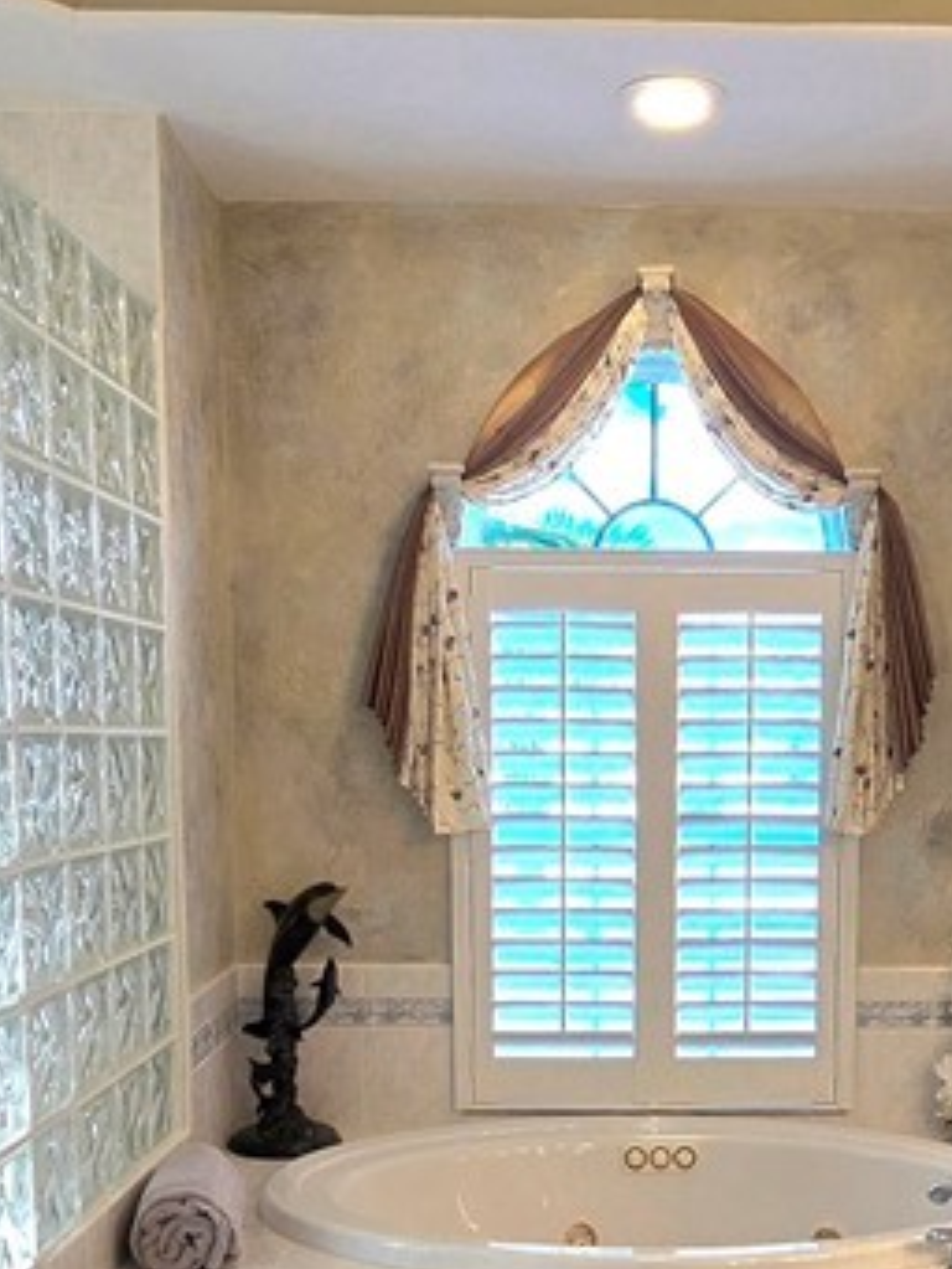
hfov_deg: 36.5
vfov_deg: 46.3
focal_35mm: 39
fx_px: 1429
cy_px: 932
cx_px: 630
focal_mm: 2.2
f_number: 2.2
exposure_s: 1/120
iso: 80
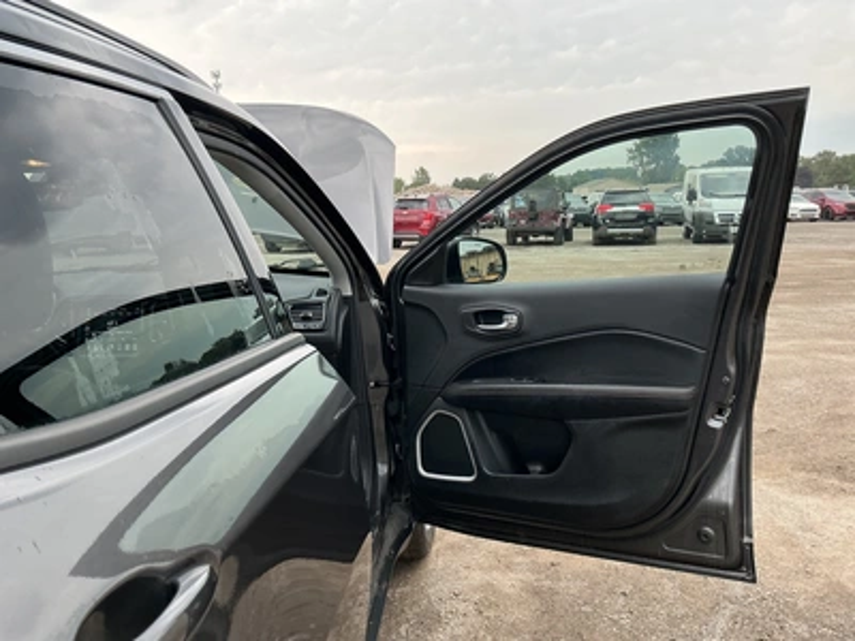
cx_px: 428
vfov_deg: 49.7
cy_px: 320
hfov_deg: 63.4
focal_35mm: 28
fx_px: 692
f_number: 1.8
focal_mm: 3
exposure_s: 1/122
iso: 50
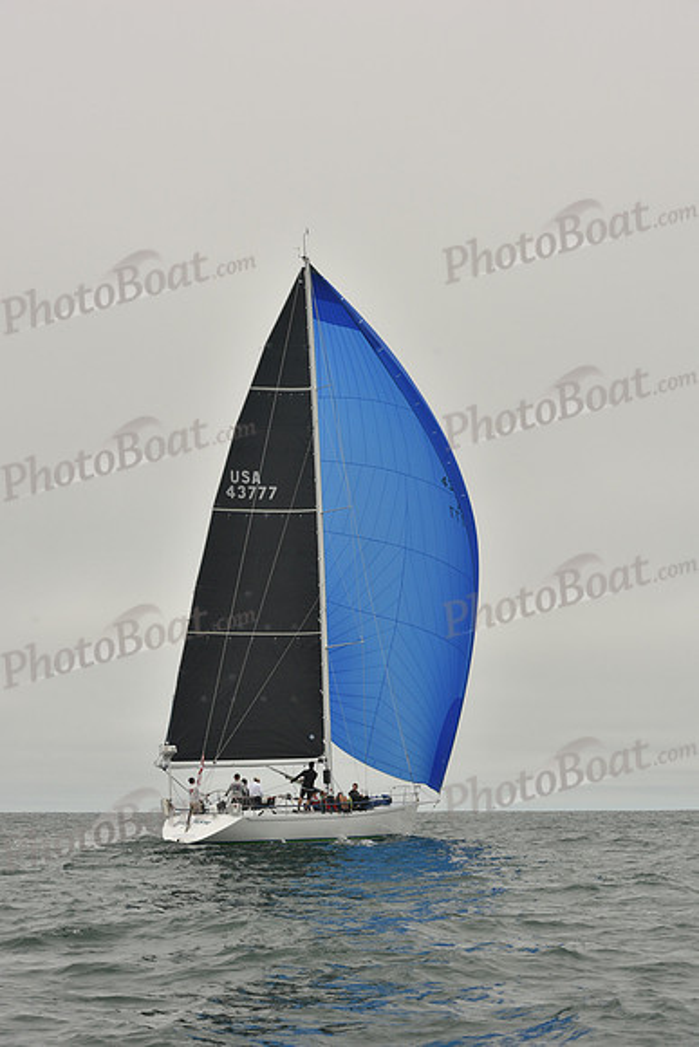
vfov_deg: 28.8
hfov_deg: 19.5
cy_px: 524
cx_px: 350
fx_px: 2037
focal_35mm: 70
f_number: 10
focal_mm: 70
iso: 320
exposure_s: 1/800
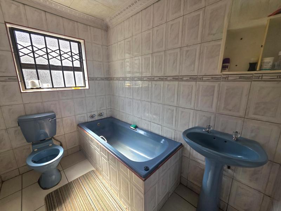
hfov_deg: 106.2
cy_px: 106
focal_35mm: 13
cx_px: 140
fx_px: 106
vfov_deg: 89.9
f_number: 1.9
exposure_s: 1/101
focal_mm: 2.2
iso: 32
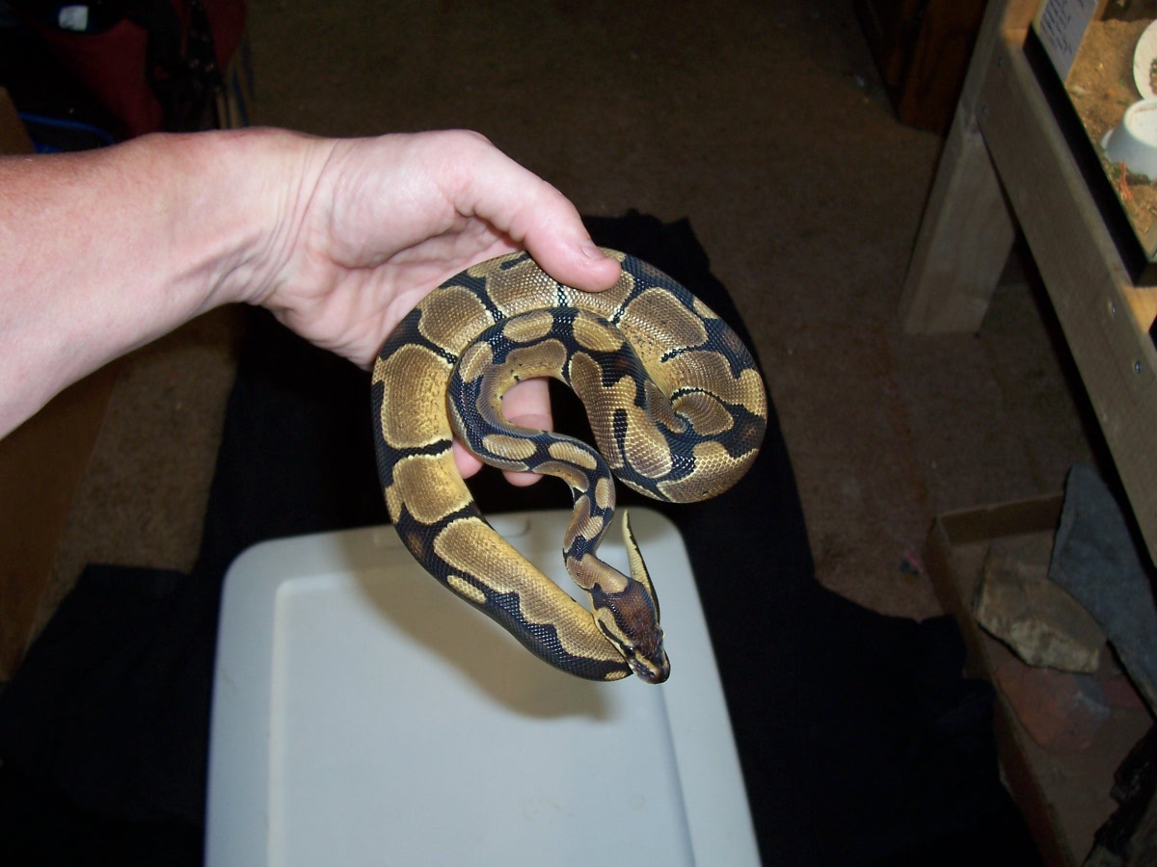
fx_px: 1136
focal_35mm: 34
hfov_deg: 54.0
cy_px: 434
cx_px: 578
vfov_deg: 41.8
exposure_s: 1/60
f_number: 2.7
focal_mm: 5.6
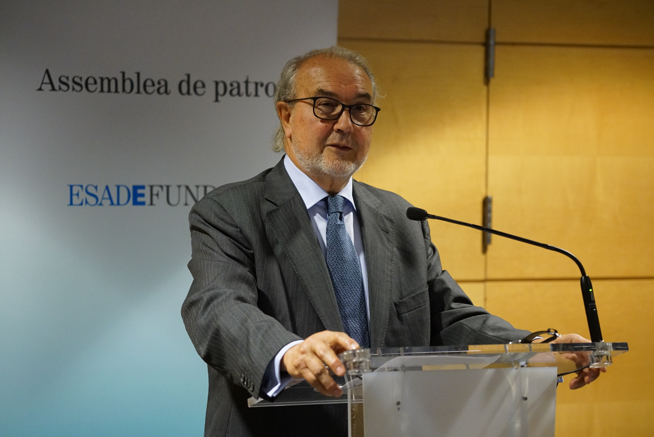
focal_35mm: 132
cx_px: 327
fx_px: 2400
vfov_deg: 10.4
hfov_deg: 15.5
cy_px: 218
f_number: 4
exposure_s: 1/100
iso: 6400
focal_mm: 132
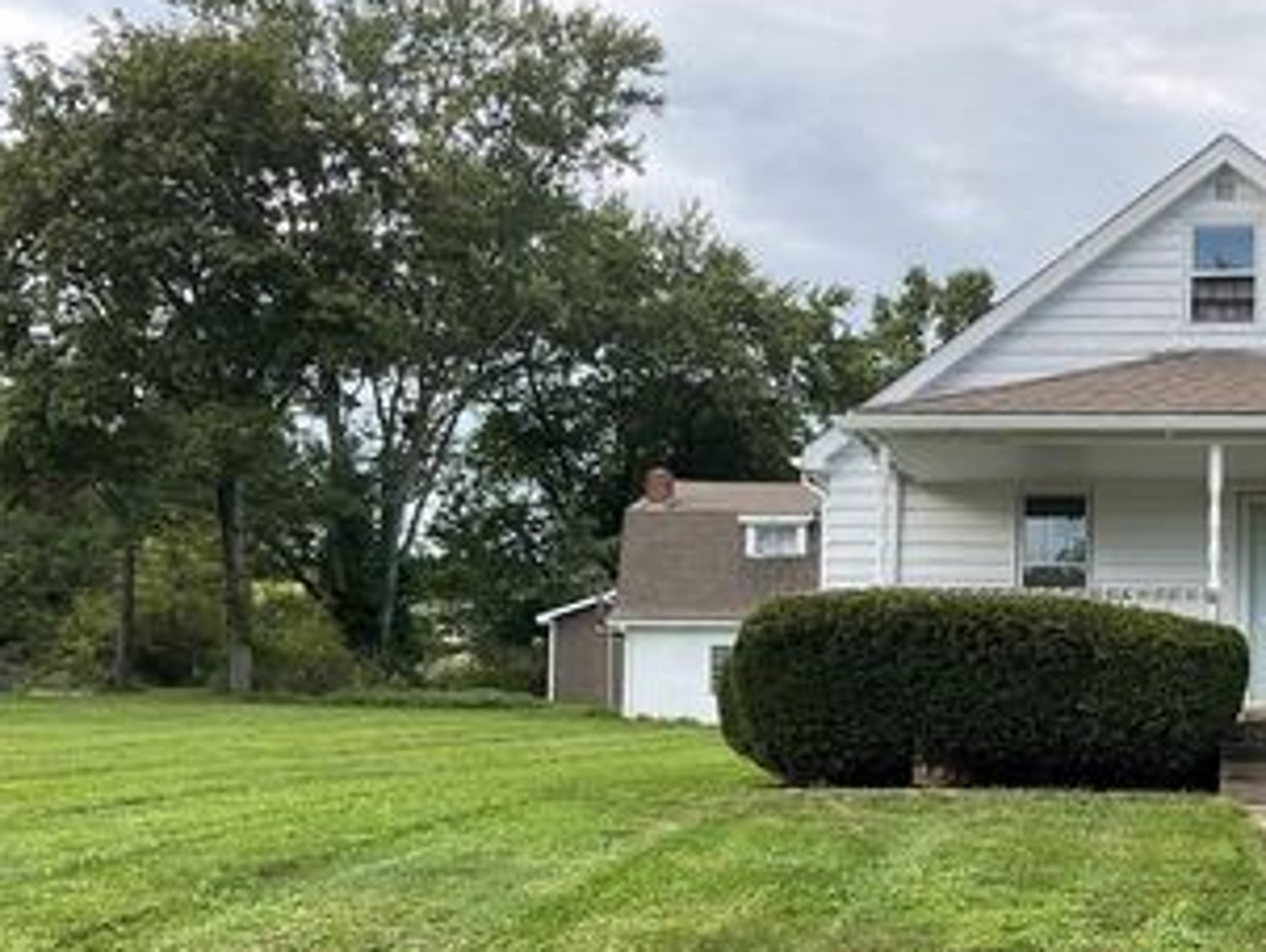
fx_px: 1757
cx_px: 1040
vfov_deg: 30.0
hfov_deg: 38.0
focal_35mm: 48
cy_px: 661
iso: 16
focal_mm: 3
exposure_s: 1/534
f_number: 1.8
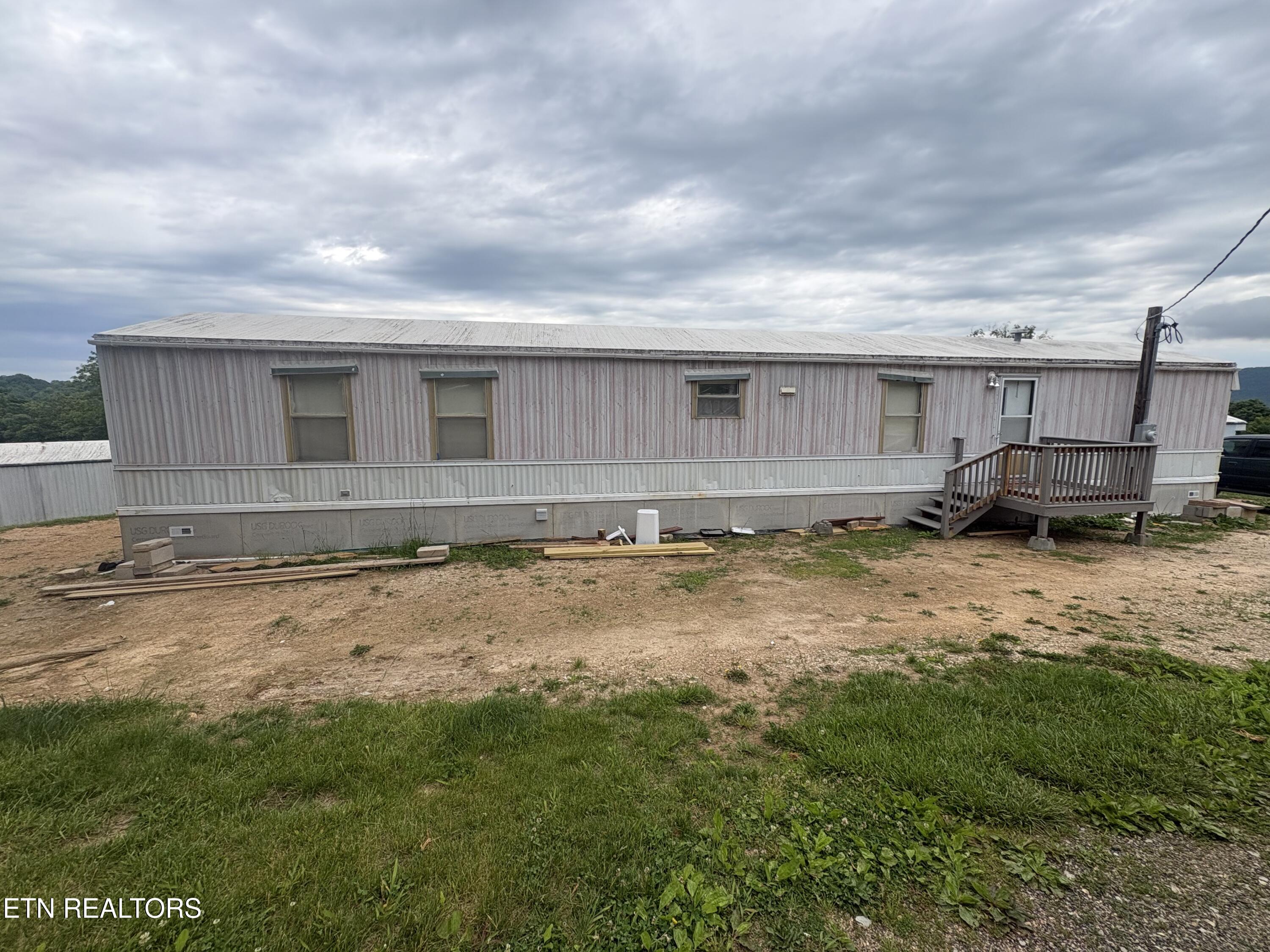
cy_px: 476
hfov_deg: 102.1
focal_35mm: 14
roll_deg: +0.3
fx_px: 514
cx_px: 635
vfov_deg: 85.7
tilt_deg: -7.3
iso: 40
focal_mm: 2.22
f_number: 2.2
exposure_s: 1/741
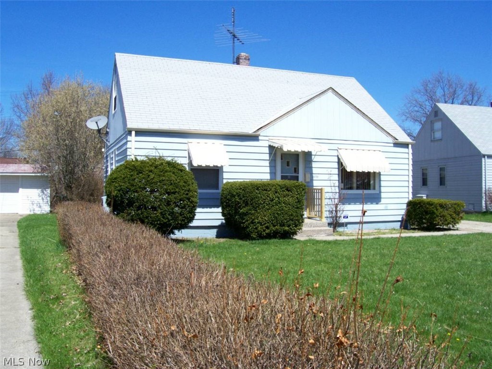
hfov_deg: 54.0
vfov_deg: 41.8
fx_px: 483
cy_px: 184
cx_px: 246
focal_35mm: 34
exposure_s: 1/426
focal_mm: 5.6
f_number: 5.1
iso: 80
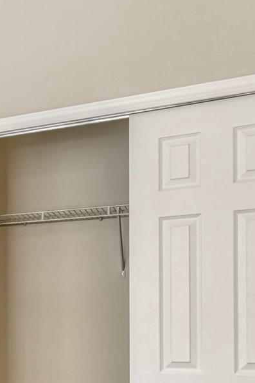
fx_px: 585
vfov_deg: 34.1
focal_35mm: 55
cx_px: -148
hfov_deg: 20.4
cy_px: 351
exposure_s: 1/400
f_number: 8
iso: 1250
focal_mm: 16
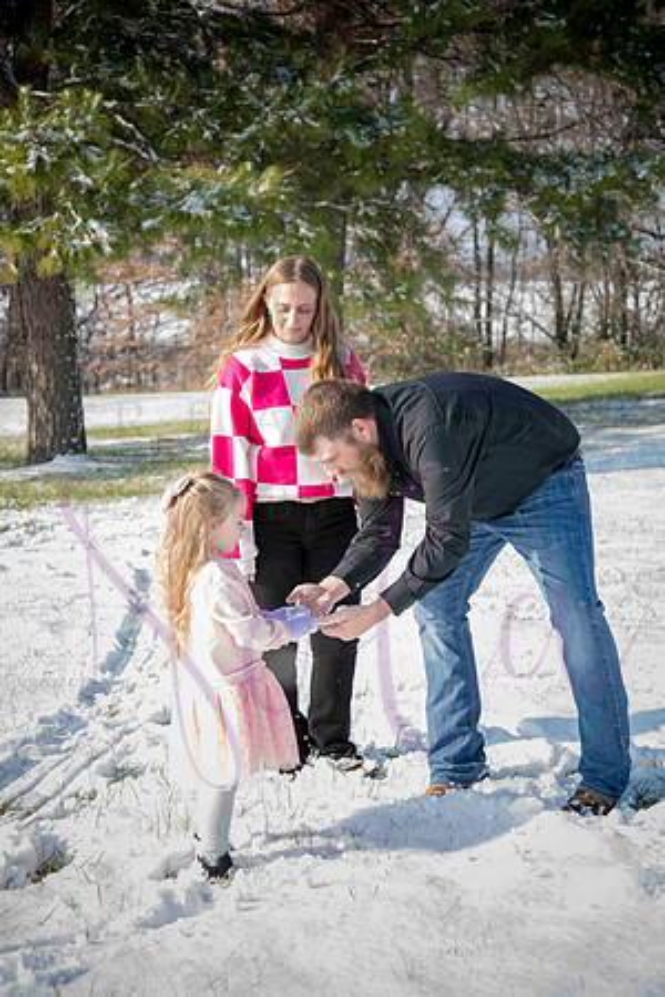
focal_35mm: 72
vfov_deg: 28.1
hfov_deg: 18.9
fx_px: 1995
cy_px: 498
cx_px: 332
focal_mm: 72
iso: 800
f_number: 7.1
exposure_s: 1/800
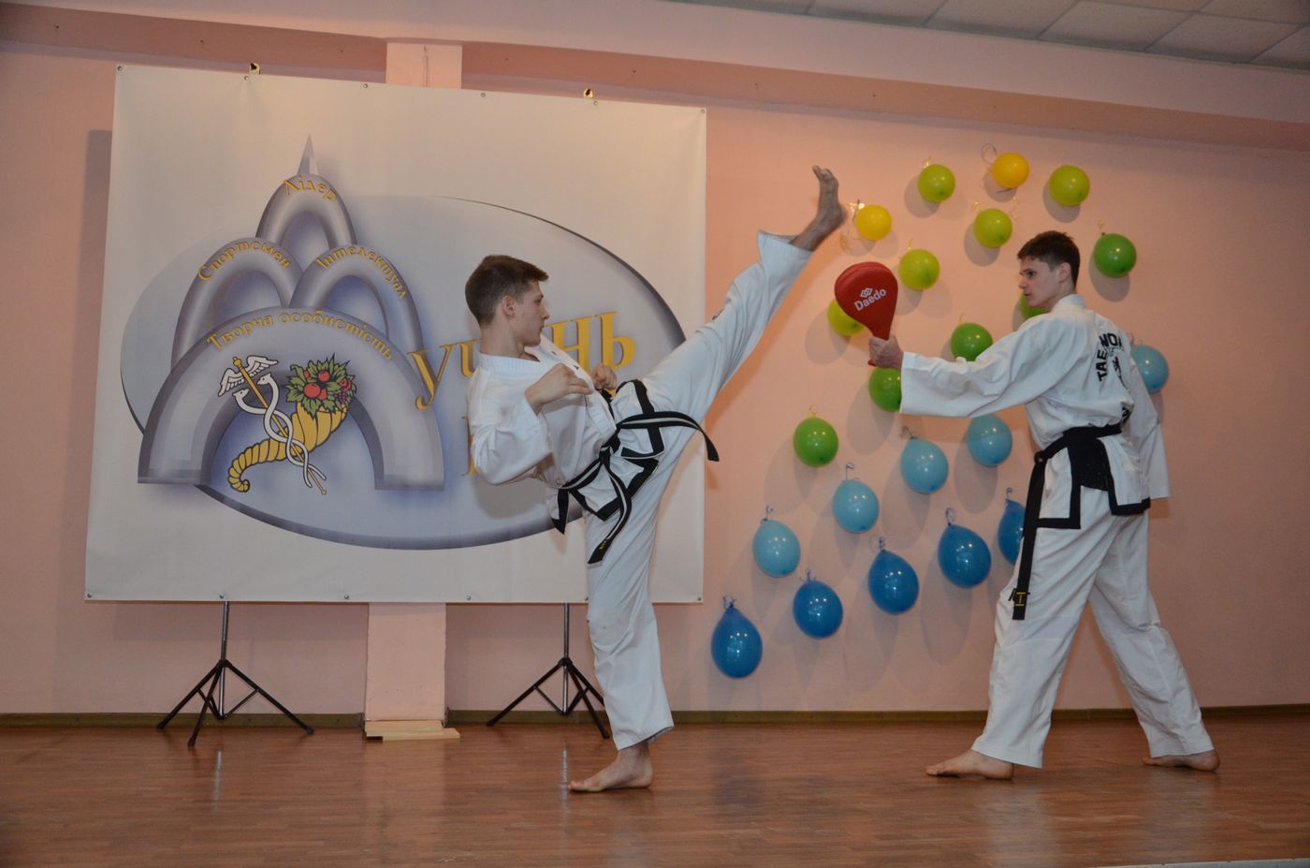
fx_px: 1307
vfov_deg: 36.7
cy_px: 434
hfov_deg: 53.2
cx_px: 655
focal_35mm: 36
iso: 1000
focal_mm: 24
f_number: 3.8
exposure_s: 1/250
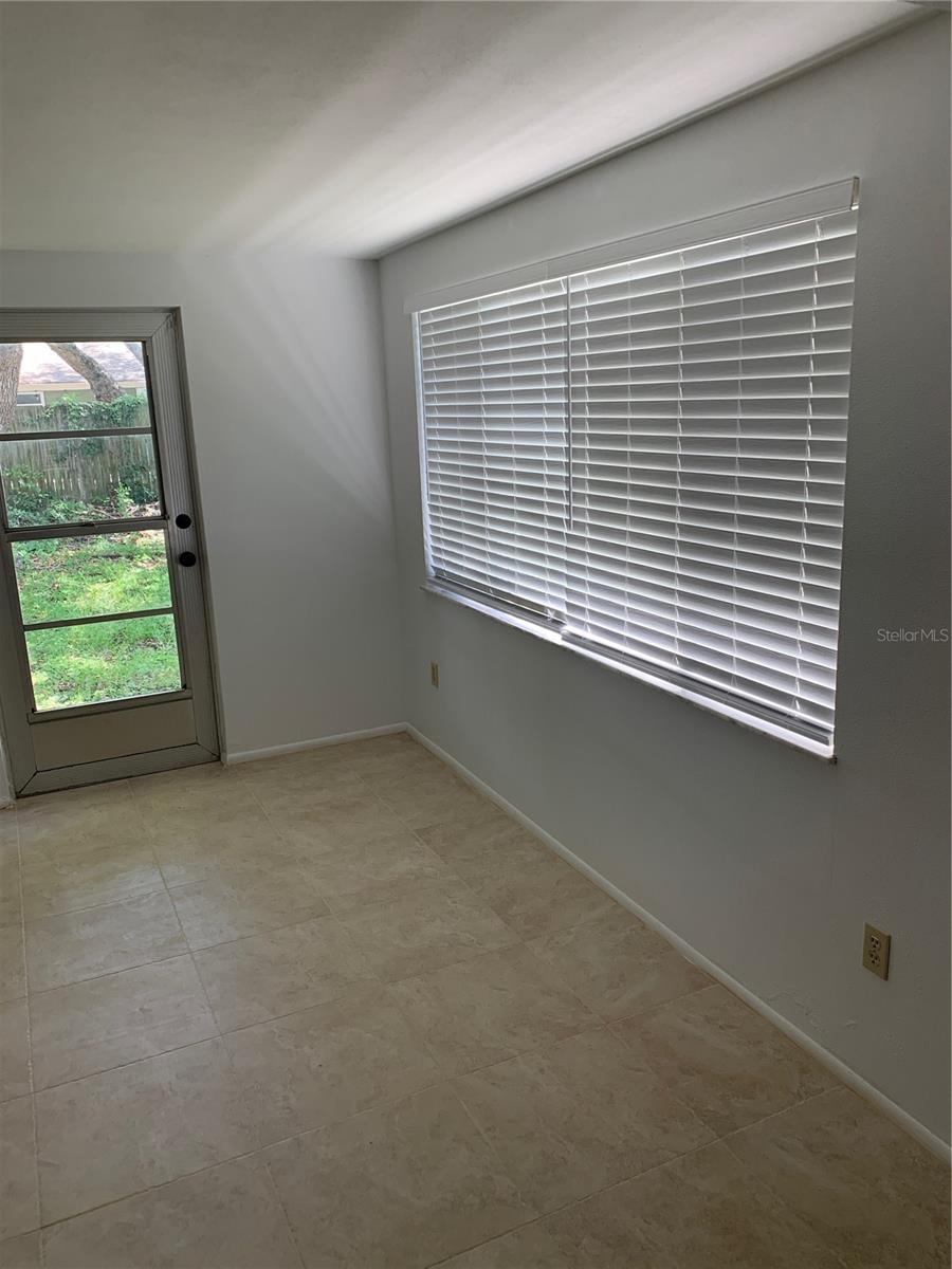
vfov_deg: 67.3
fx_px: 953
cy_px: 634
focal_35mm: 26
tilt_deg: -12.8
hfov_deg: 53.1
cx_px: 476
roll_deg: +0.0
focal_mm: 4.25
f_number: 1.8
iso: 64
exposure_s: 1/121
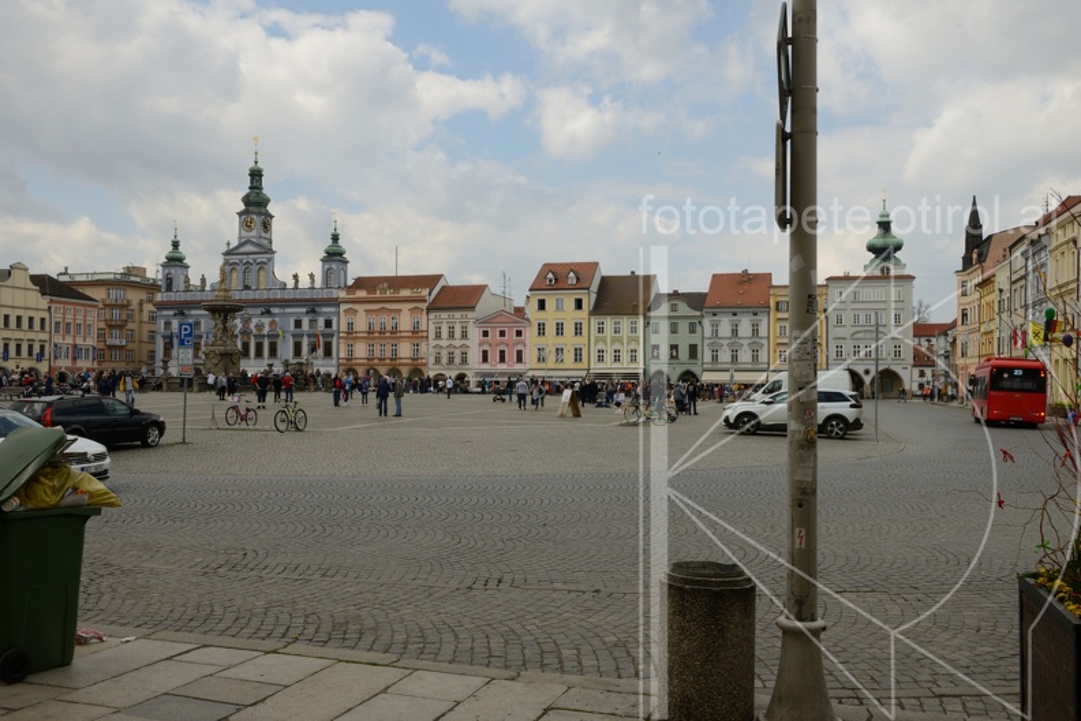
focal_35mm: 32
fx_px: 961
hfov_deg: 58.7
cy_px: 360
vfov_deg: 41.1
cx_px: 540
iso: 500
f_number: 22
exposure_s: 1/160
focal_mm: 32
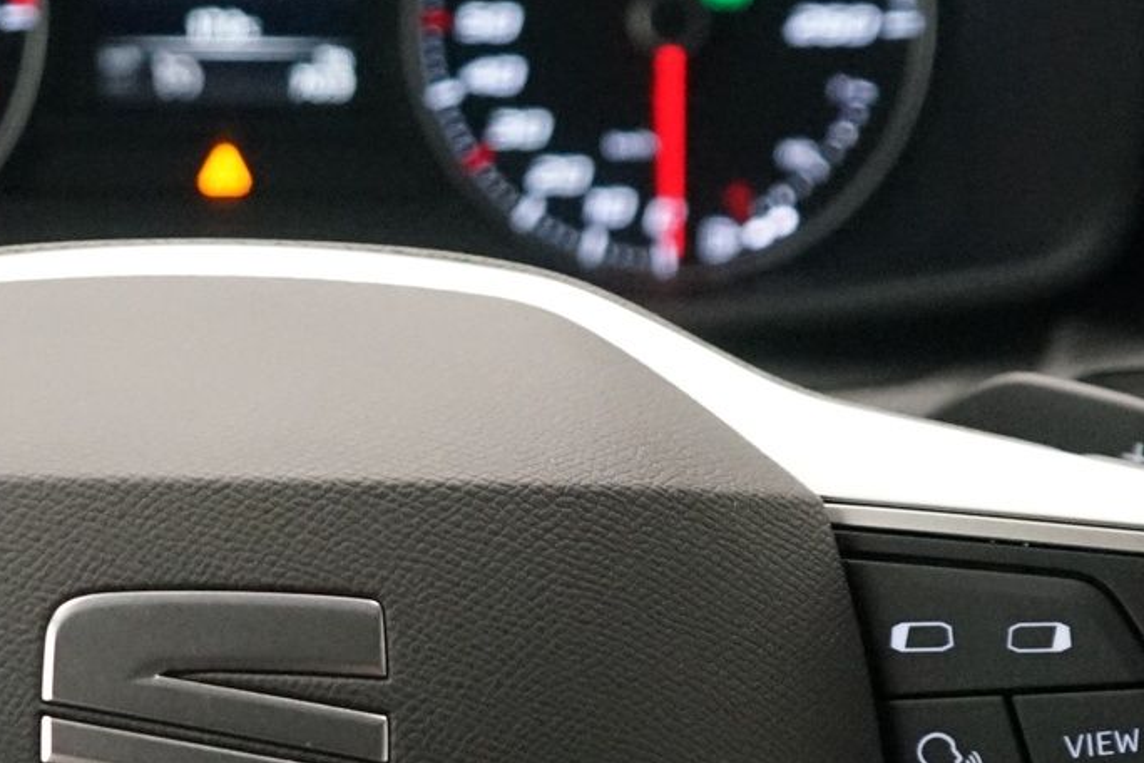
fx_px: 3368
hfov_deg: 19.1
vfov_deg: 12.8
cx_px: 278
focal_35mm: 106
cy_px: 635
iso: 5000
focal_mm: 29
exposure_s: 1/160
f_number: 3.5
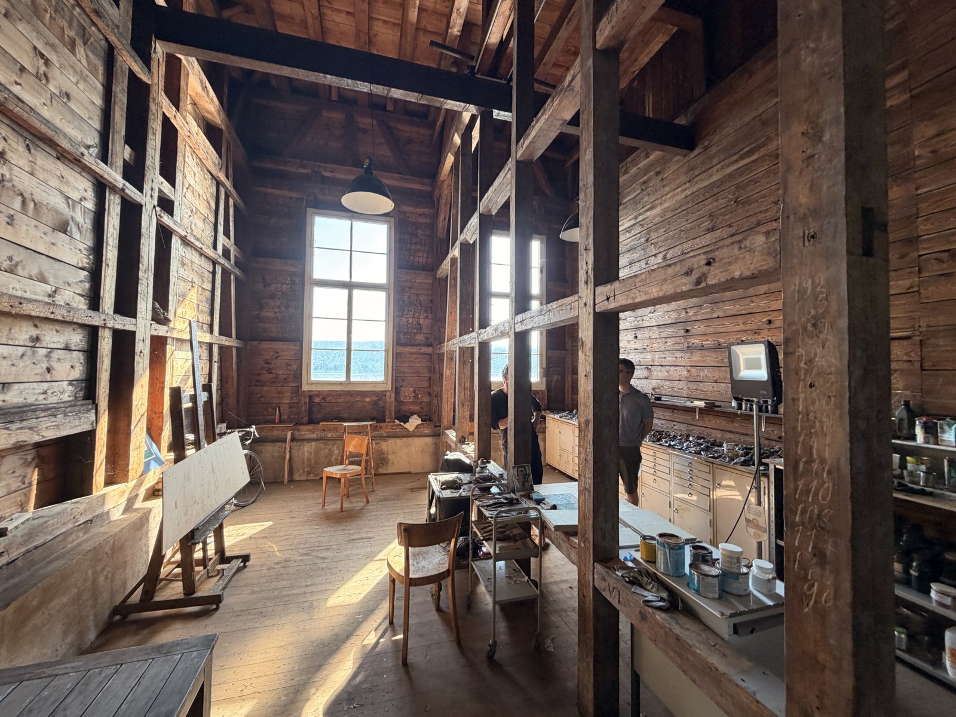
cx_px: 478
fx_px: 387
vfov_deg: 85.7
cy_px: 358
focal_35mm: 14
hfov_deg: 102.1
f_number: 2.2
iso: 125
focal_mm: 2.22
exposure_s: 1/121
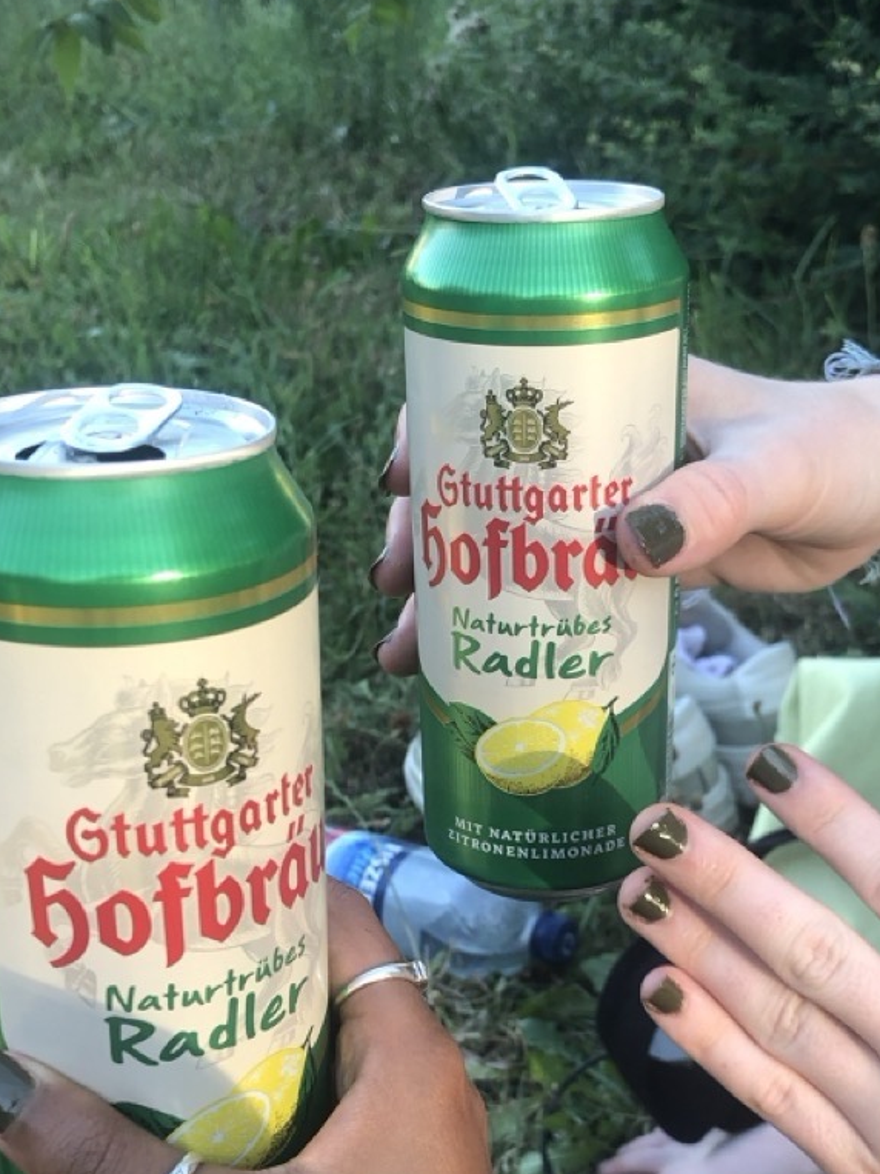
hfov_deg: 30.9
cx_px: 478
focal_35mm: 47
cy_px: 802
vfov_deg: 39.9
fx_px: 1594
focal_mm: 3.99
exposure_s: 1/120
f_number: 1.8
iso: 32
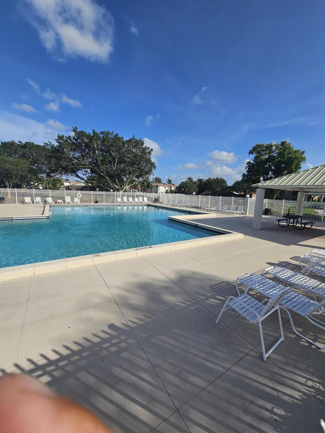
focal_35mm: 13
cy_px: 216
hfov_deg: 89.9
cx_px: 162
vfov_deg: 106.2
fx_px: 163
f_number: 2.2
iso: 50
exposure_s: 1/3882
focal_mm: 2.2
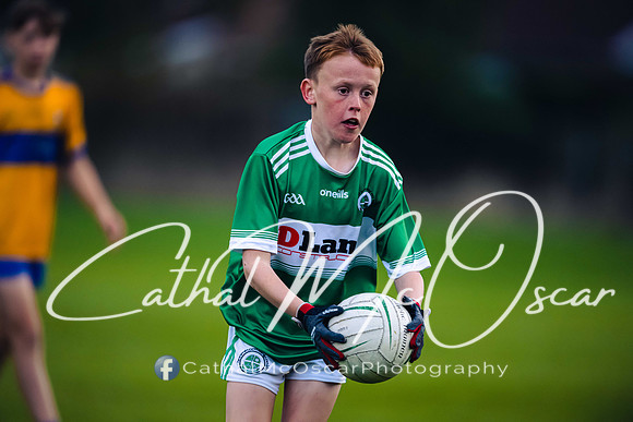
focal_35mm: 400
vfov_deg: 3.4
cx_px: 316
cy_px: 211
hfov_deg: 5.2
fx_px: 7035
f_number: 2.8
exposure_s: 1/800
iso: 2500
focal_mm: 400
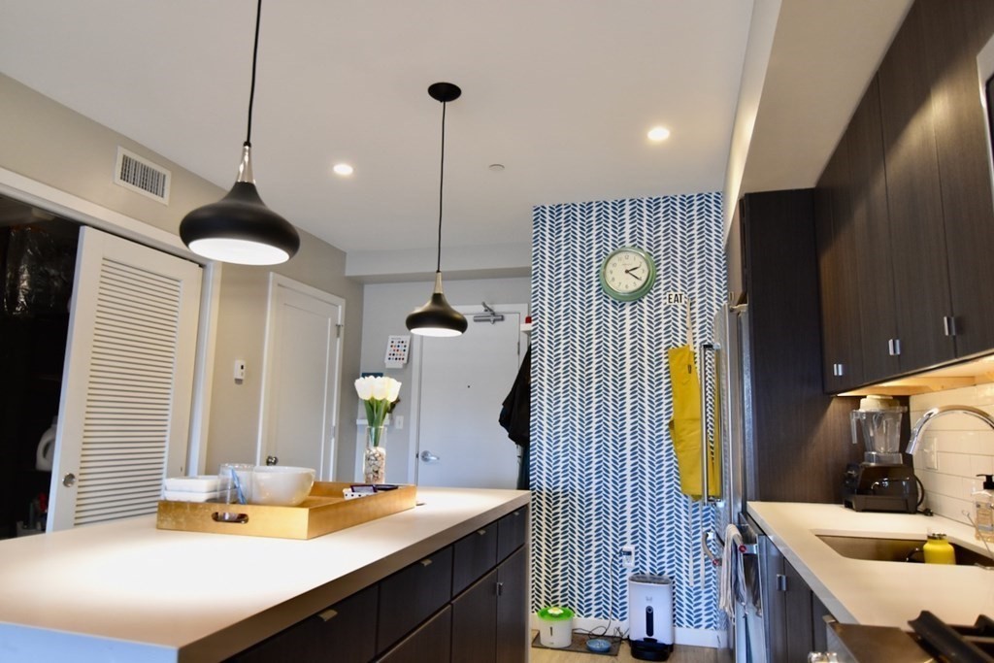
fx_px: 621
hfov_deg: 77.3
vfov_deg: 56.2
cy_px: 332
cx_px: 497
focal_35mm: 22
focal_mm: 15
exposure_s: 1/60
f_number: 4
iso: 1000
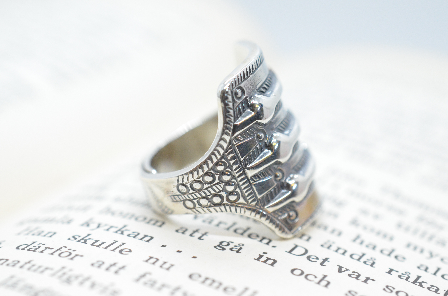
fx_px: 745
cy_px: 148
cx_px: 224
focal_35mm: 60
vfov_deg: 22.5
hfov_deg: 33.5
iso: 4000
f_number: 6.3
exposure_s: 1/800
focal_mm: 40
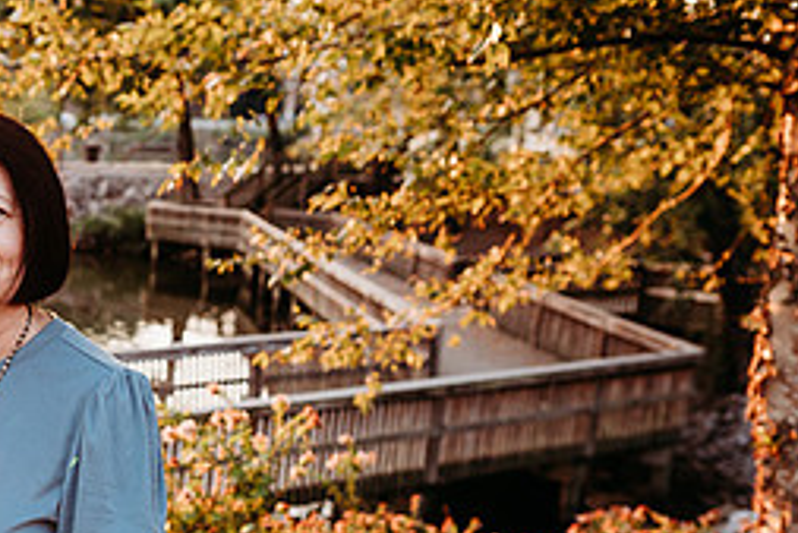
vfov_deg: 24.5
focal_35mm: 55
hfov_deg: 32.4
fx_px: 1220
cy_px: 380
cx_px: -54
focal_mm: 24
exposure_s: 1/200
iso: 320
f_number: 3.2
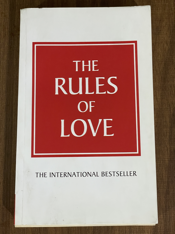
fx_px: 351
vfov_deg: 36.8
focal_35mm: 52
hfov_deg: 28.0
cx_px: 88
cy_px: 117
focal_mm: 6
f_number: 2
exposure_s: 1/60
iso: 640
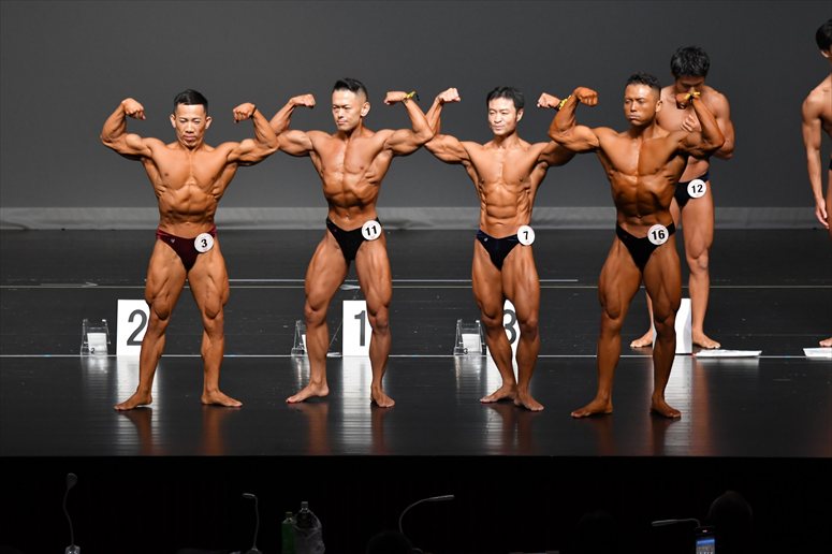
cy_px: 277
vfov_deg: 6.3
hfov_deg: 9.5
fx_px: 5013
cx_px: 416
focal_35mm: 217
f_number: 5.6
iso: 2500
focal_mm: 145
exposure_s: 1/400
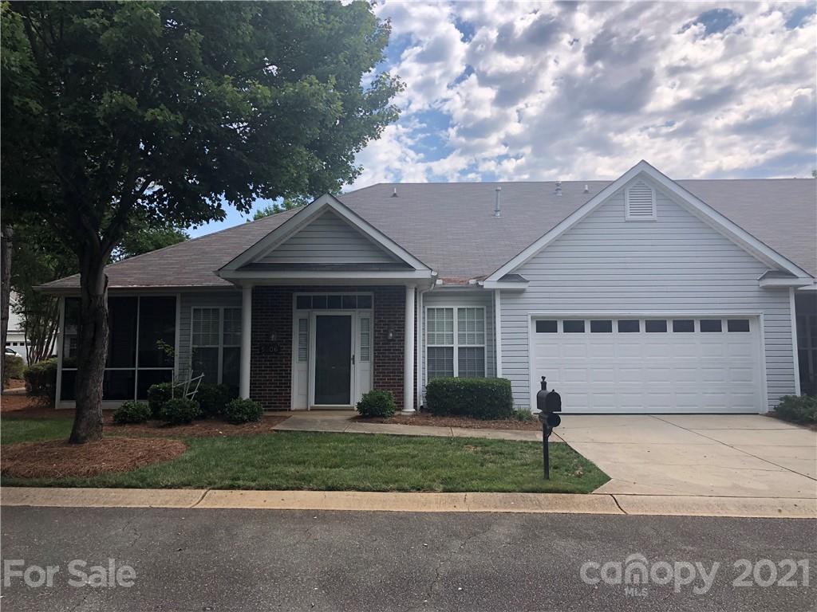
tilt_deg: +4.7
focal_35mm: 28
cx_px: 408
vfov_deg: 49.7
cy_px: 306
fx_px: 661
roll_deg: +0.8
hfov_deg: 63.4
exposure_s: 1/1297
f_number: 1.8
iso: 20
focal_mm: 4
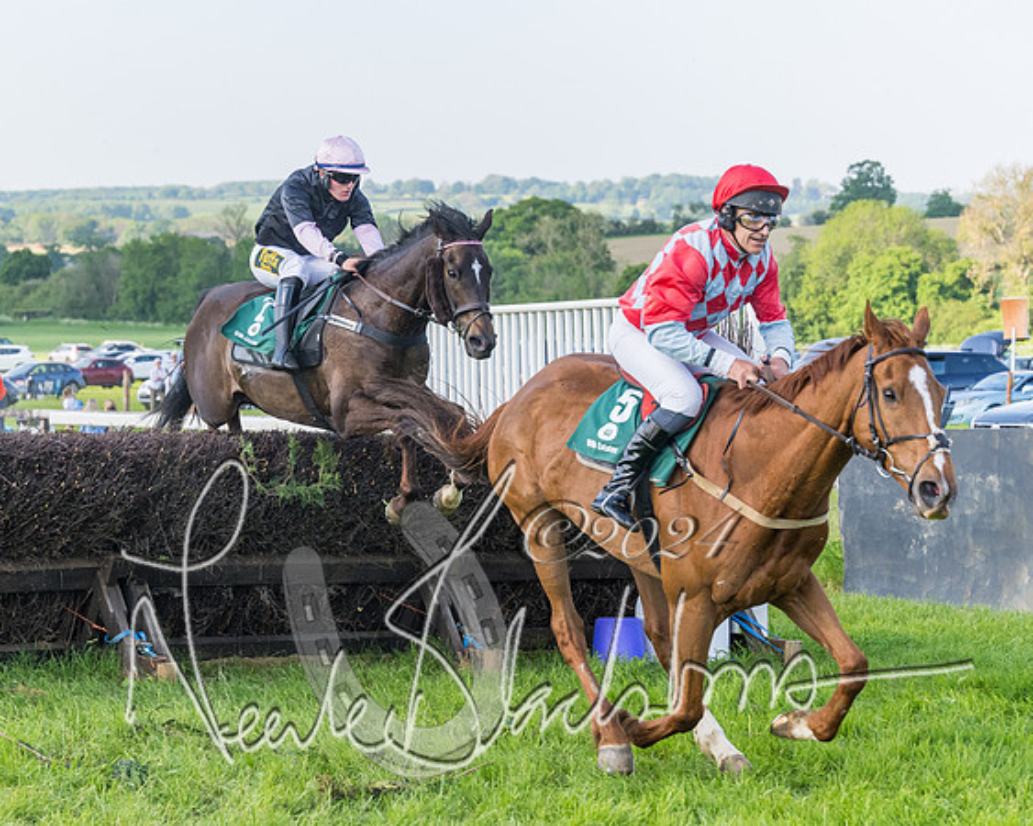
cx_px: 288
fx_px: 3515
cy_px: 405
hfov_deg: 16.6
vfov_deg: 13.4
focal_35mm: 115
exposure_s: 1/3200
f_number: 4
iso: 800
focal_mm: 70
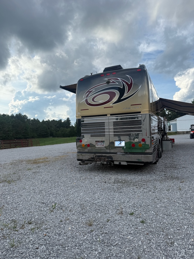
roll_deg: +0.0
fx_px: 179
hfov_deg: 56.8
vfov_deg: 71.6
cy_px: 130
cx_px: 97
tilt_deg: +3.2
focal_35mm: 24
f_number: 1.78
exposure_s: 1/3425
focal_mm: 6.76
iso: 80
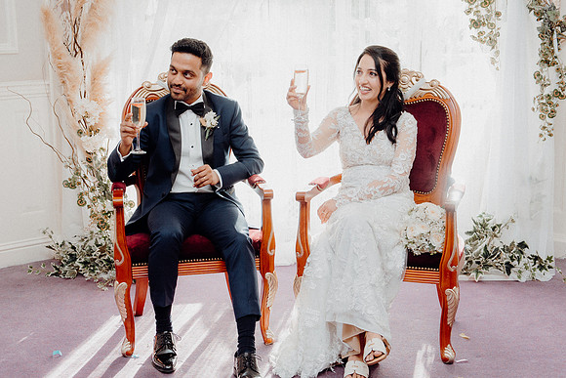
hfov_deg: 35.0
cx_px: 283
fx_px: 896
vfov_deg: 23.8
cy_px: 189
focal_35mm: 57
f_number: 3.5
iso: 125
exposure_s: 1/200
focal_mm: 38
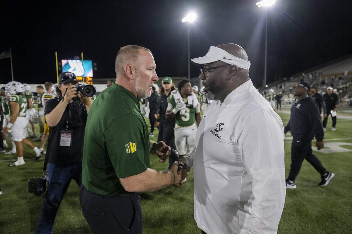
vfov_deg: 53.1
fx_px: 235
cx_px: 176
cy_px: 117
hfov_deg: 73.7
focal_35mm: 24
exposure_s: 1/1000
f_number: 4
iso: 3200
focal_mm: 24
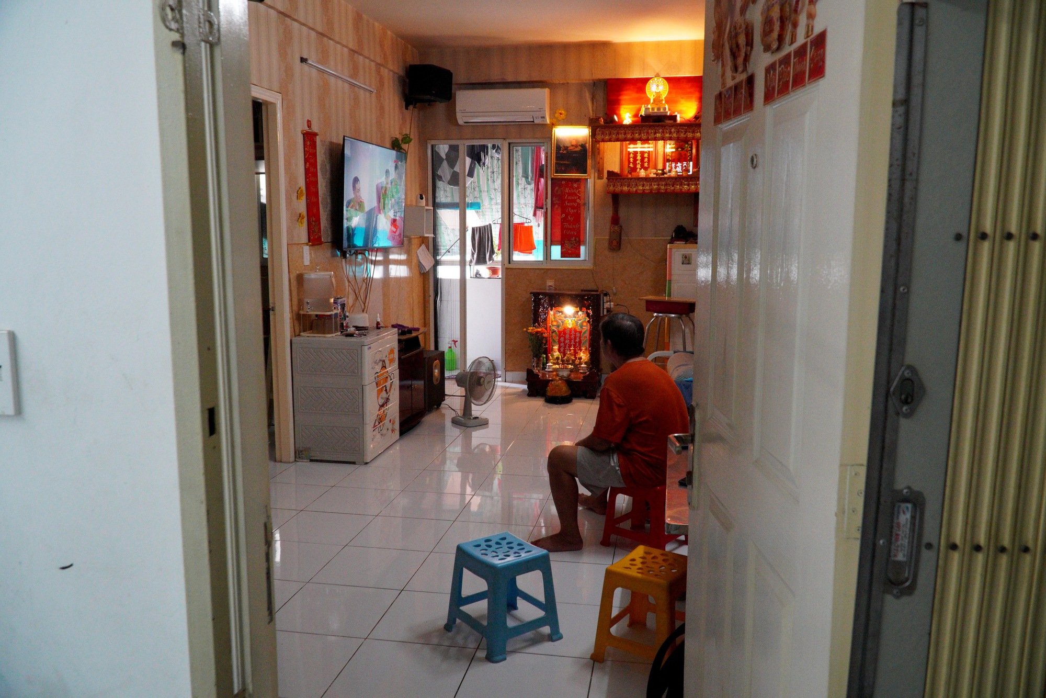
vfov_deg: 47.9
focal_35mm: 27
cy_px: 349
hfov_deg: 67.4
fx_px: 785
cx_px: 523
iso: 2500
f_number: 5
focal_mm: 18
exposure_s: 1/100
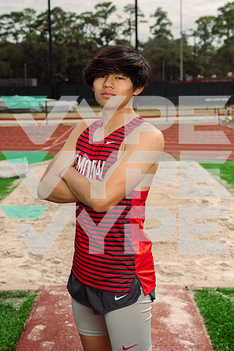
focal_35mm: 62
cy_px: 176
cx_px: 117
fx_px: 604
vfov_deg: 32.4
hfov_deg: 21.9
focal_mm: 62
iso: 80
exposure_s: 1/250
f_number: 6.3
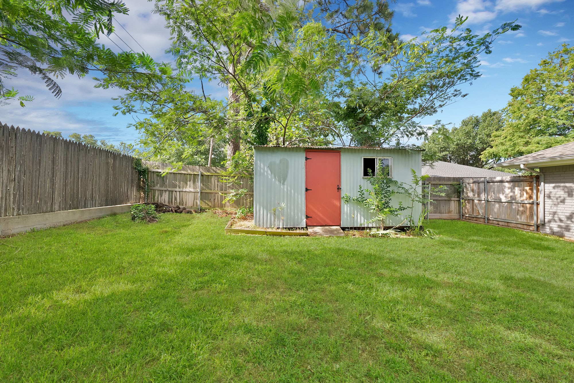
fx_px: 223
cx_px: 287
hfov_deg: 104.2
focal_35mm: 14
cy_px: 192
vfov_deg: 81.3
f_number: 9
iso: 640
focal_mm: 14
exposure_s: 1/100
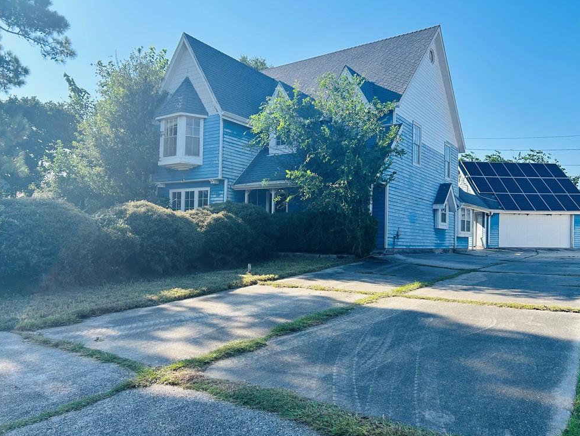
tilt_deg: +2.3
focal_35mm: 27
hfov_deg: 65.3
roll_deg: -0.6
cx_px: 298
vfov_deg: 51.4
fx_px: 453
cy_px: 216
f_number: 1.5
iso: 50
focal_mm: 5.7
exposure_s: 1/2008
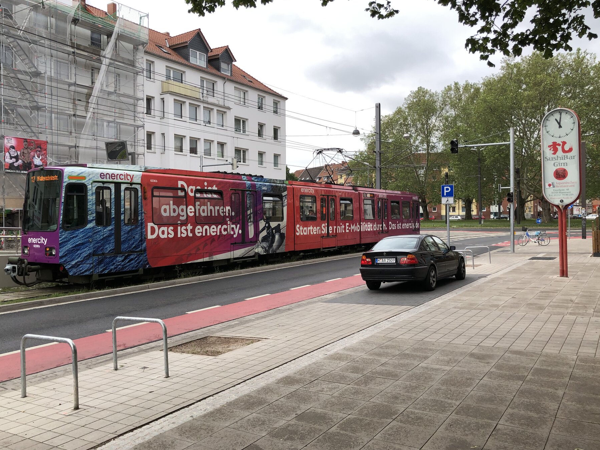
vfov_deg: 46.8
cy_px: 221
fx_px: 520
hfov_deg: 59.9
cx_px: 283
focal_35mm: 30
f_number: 1.8
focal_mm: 4
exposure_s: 1/1021
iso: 20
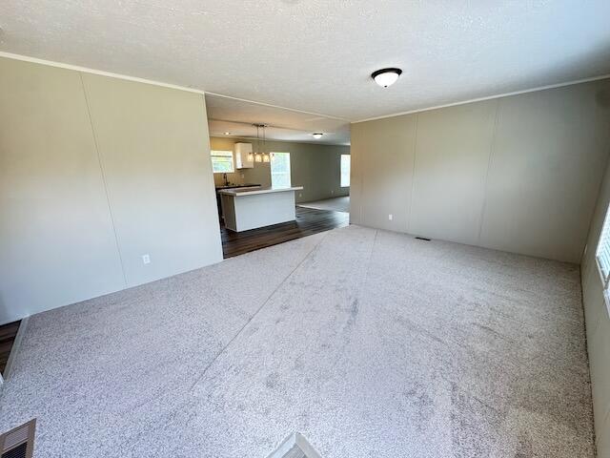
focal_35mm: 14
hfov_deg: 102.1
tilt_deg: -14.3
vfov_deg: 85.7
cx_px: 305
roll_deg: +1.2
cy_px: 229
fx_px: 247
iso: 250
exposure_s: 1/120
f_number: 2.2
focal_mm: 2.22
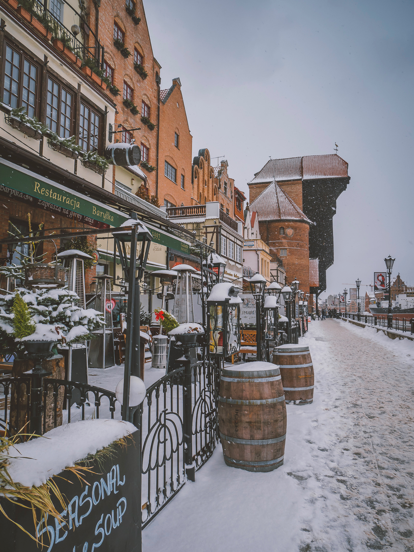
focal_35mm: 24
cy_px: 276
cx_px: 207
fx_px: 382
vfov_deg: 71.6
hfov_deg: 56.9
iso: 400
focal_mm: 12
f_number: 6.3
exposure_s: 1/160
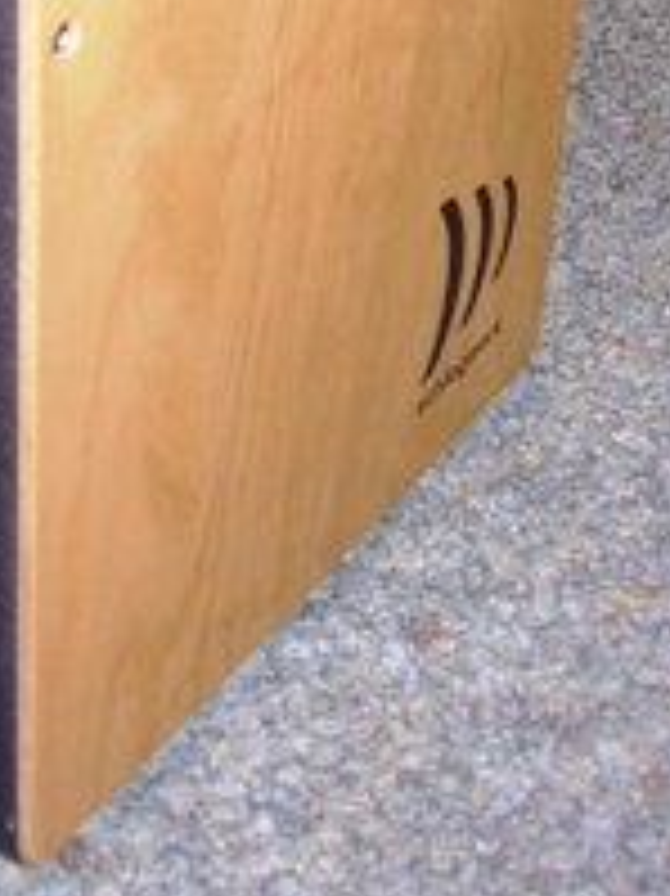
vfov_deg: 18.1
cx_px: -139
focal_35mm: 102
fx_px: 2635
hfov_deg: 14.0
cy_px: -245
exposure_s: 1/64
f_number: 2.8
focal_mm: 7.8
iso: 79
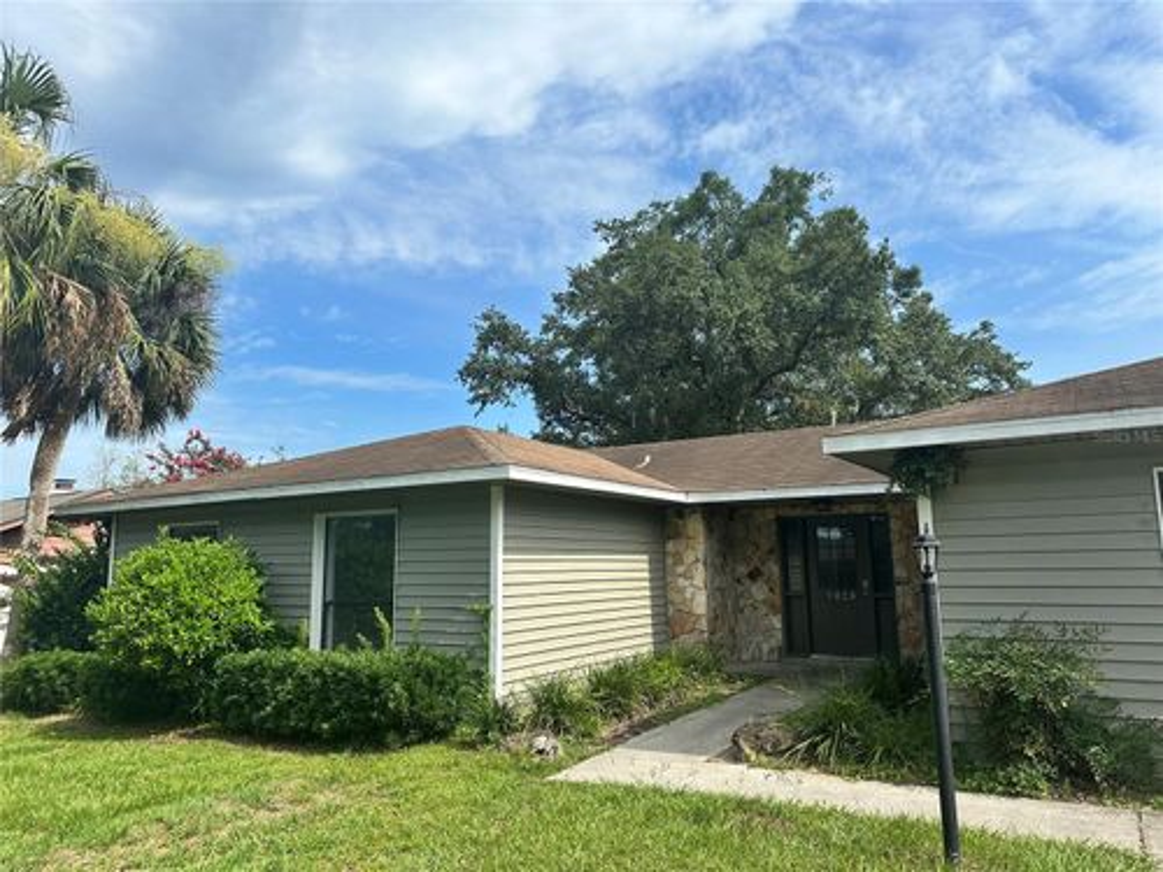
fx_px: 806
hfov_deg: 71.6
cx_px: 582
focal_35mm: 24
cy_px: 436
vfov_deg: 56.8
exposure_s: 1/5000
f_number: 1.78
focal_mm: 6.86
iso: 80
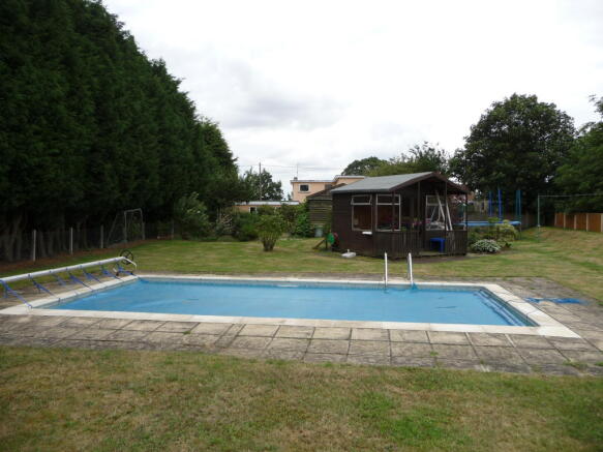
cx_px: 302
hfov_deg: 63.5
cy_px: 226
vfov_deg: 49.7
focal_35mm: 28
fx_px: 488
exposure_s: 1/500
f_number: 3.3
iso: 100
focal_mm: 4.7
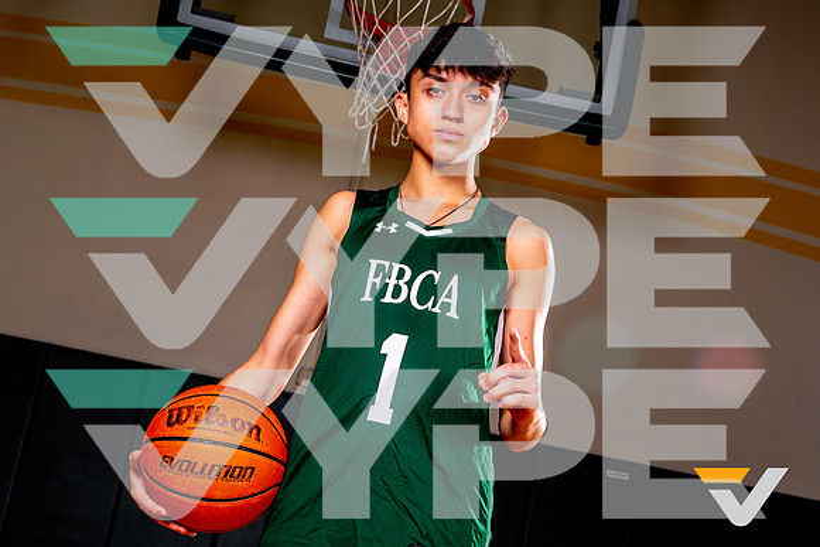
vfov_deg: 21.6
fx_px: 1429
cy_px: 332
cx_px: 377
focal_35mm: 63
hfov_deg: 32.0
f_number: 8
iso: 100
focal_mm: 49
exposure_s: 1/125
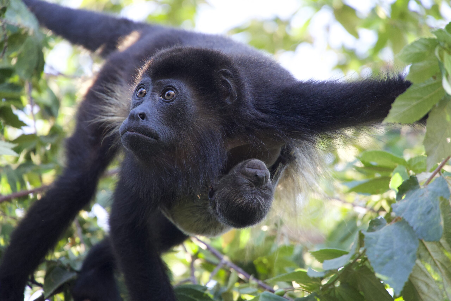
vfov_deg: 6.8
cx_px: 226
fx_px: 2537
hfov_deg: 10.2
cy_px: 150
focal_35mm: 202
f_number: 5.6
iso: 1600
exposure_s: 1/250
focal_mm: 135
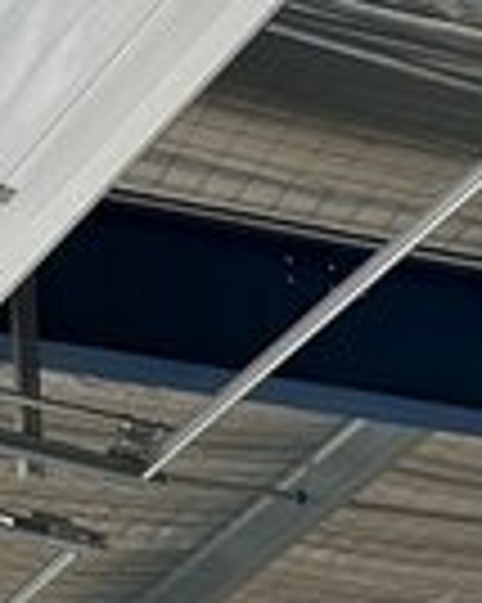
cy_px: 1584
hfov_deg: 8.4
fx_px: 3249
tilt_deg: +4.8
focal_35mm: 182
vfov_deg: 9.2
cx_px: 608
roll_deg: +1.0
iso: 80
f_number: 1.5
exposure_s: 1/121
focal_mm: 5.7
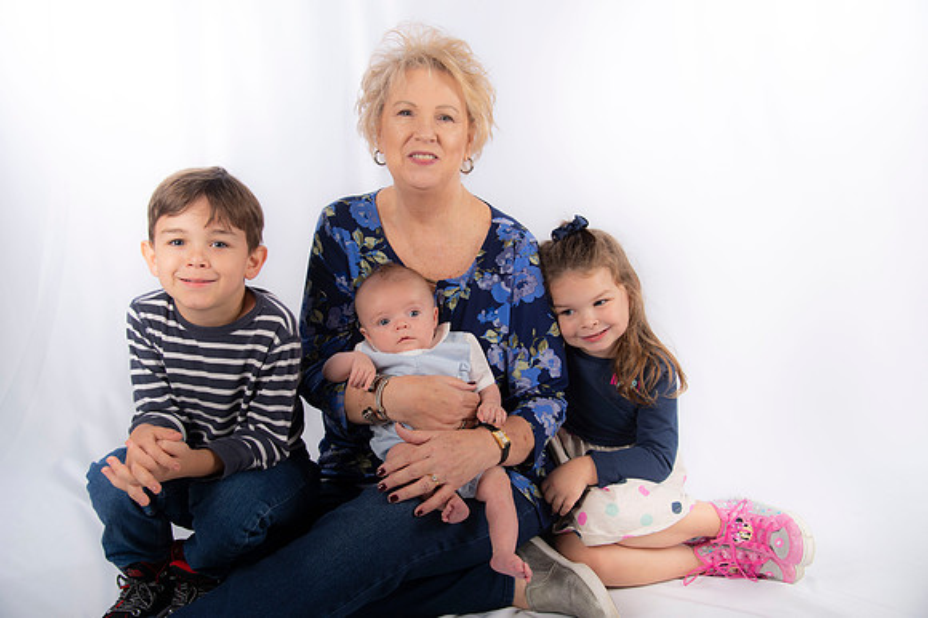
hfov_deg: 50.7
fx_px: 979
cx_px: 464
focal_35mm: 38
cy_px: 309
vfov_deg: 35.0
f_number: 5.6
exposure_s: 1/200
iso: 100
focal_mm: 38
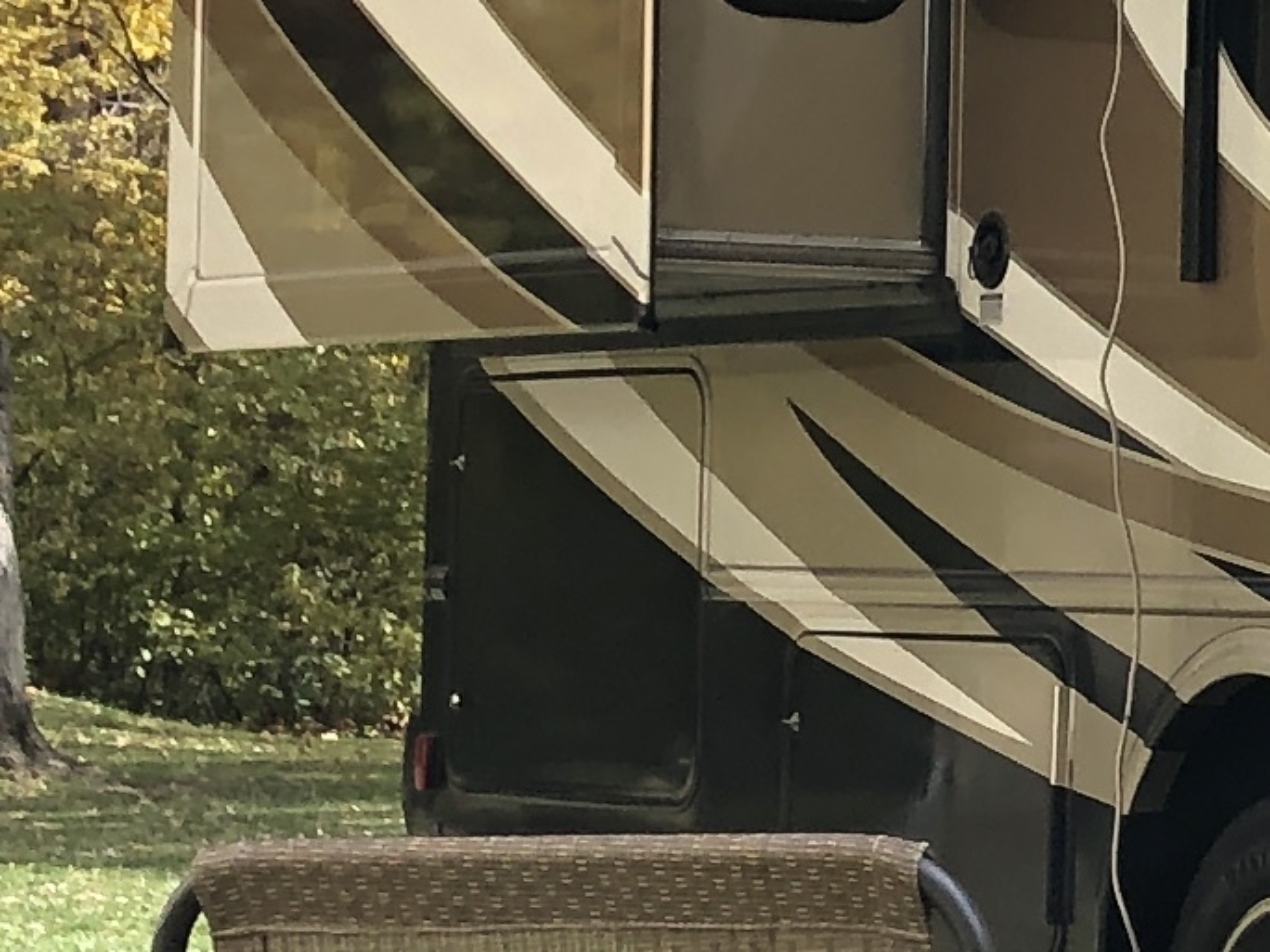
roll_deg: +0.2
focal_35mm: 165
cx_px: 2974
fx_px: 6054
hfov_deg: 10.4
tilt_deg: -0.6
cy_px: 653
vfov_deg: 9.0
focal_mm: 3.99
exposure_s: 1/727
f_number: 1.8
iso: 20
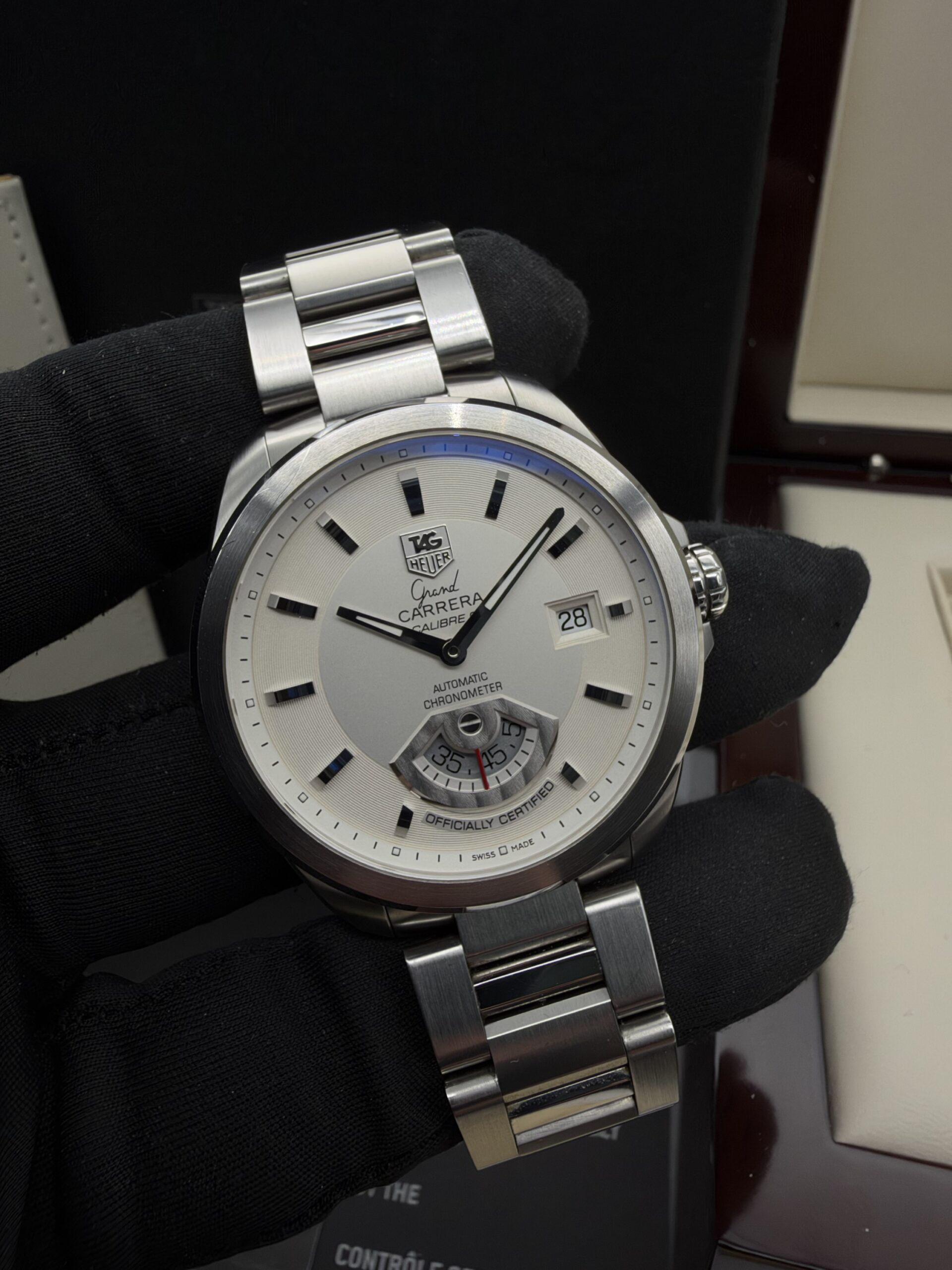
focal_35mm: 25
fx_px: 917
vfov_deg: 69.4
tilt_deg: -36.2
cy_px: 635
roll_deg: +2.5
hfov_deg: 54.9
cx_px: 476
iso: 40
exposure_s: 1/507
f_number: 2.2
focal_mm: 2.22
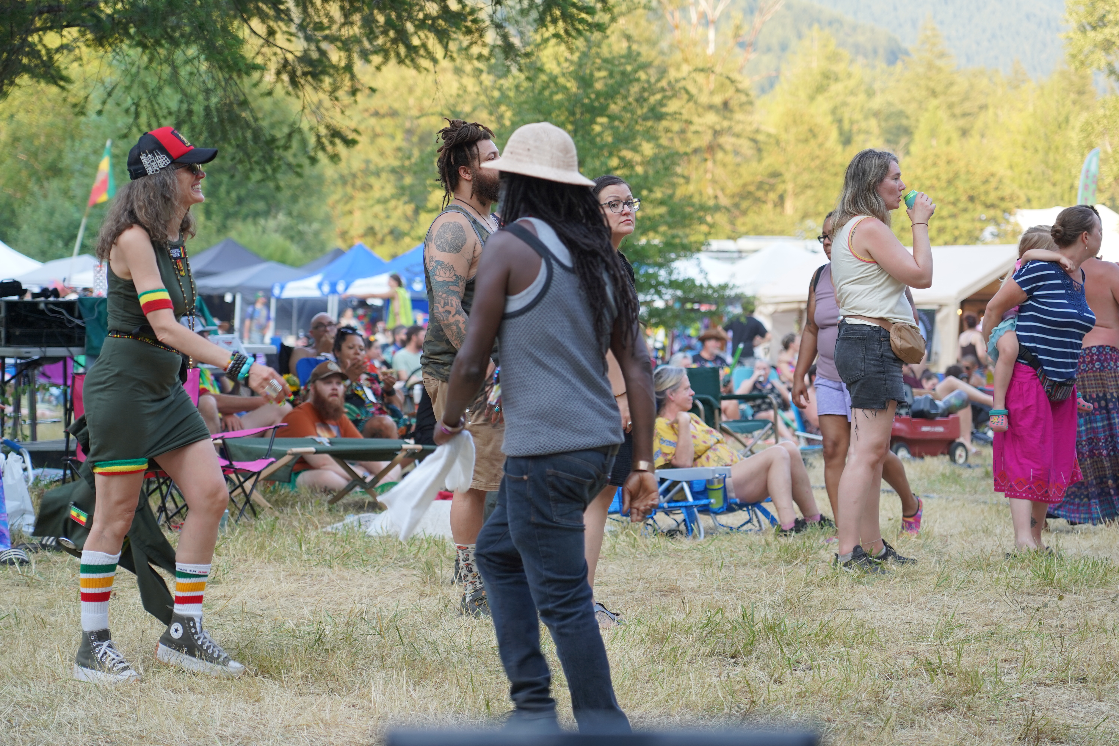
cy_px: 373
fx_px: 3263
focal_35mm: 105
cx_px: 560
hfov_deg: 19.5
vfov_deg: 13.0
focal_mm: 105
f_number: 4
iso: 320
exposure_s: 1/160
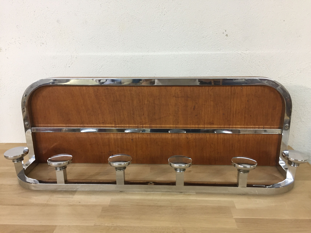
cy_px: 116
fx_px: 261
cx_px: 156
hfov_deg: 61.7
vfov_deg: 48.2
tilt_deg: -17.8
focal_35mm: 29
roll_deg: +0.2
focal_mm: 4.15
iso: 160
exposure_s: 1/33
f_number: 2.2
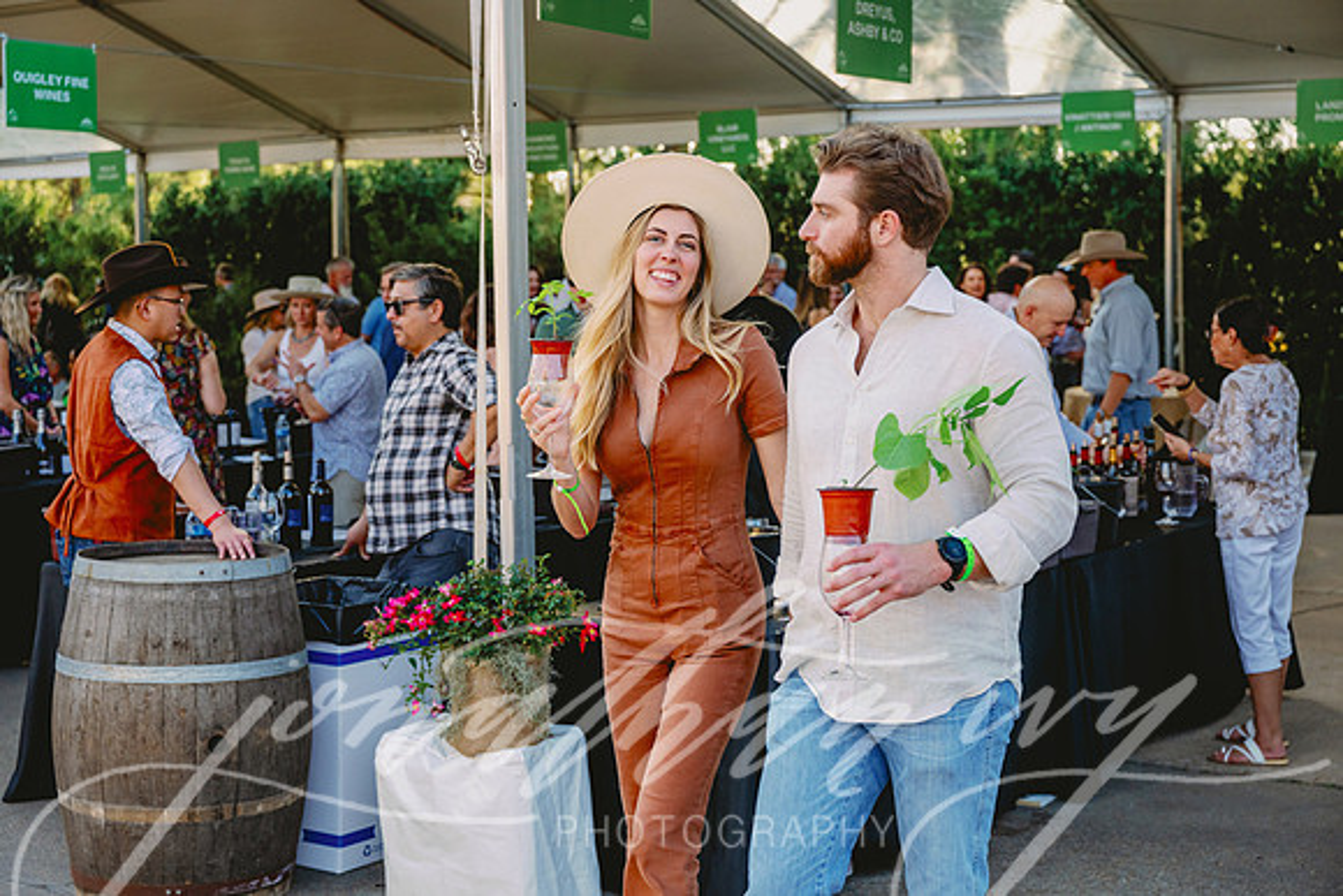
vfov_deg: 23.8
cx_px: 672
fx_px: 2127
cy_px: 448
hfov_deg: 35.0
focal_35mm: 57
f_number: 4
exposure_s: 1/1000
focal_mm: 57
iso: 800
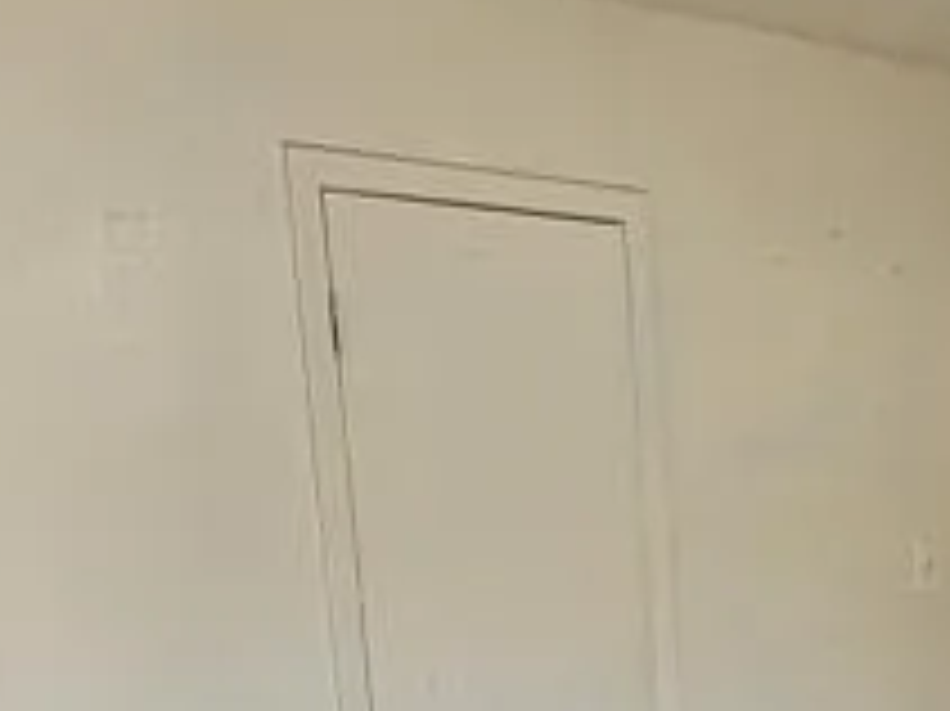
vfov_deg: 21.1
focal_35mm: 63
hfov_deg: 27.7
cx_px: 1081
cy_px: 927
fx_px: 1728
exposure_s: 1/120
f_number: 2.2
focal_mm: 2.2
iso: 50
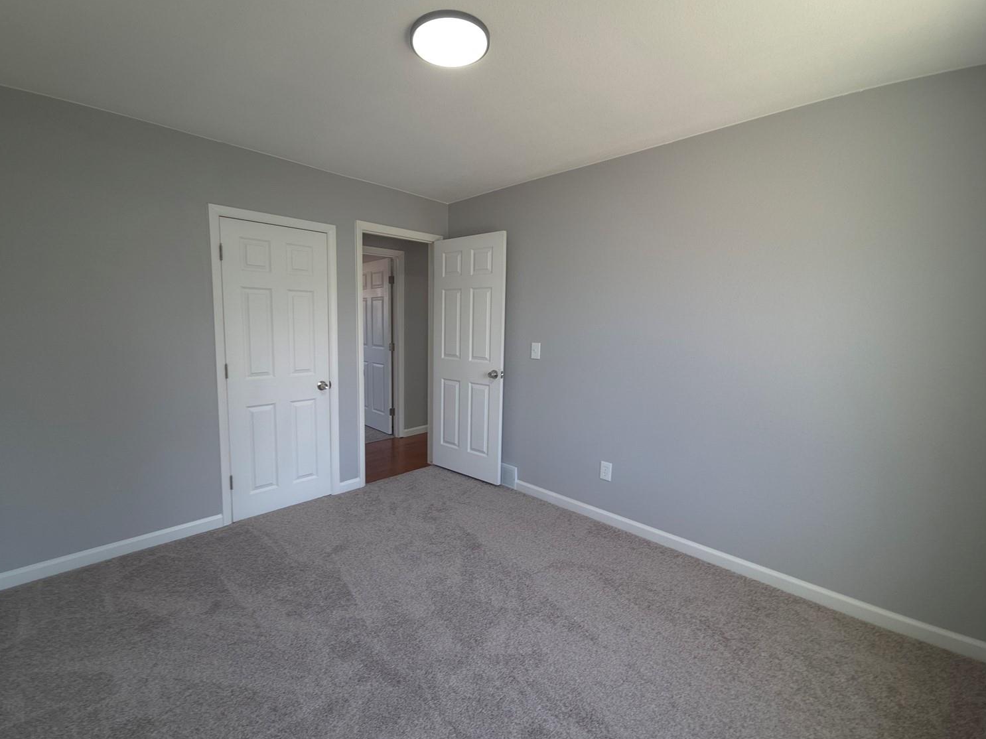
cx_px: 462
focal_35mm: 14
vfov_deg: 85.7
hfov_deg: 101.9
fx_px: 399
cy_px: 372
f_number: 2.2
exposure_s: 1/30
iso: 50
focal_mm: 2.2
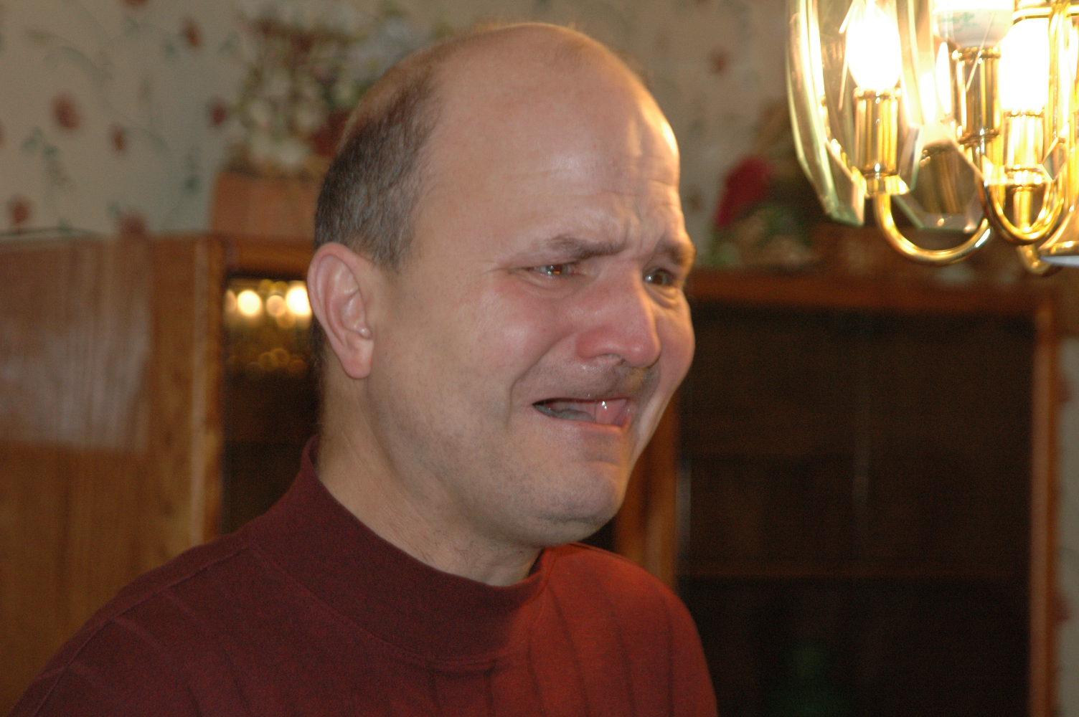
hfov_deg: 14.0
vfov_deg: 9.3
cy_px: 358
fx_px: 4402
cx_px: 540
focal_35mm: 147
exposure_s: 1/60
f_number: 5.6
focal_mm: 98
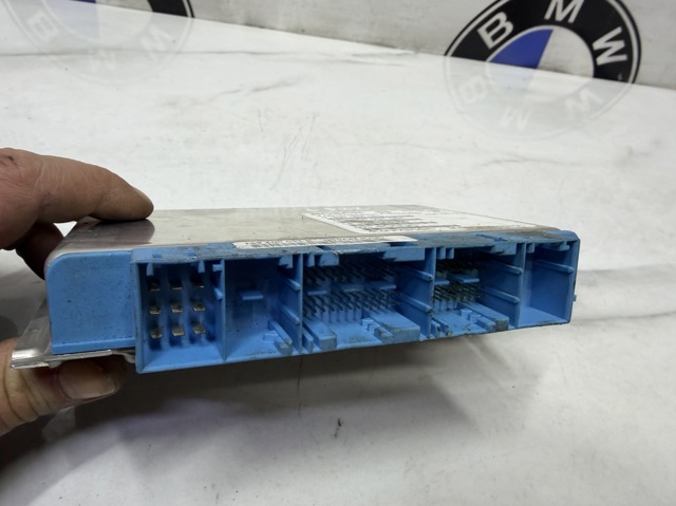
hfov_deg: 71.6
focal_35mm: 24
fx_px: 468
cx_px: 338
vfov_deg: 56.8
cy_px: 253
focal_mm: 2.22
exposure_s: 1/121
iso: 160
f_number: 2.2
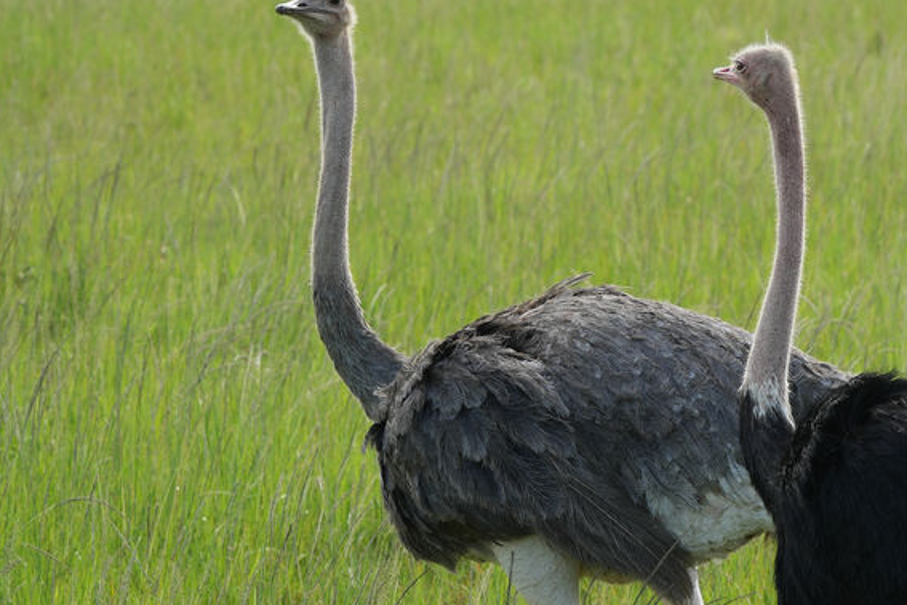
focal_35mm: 426
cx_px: 774
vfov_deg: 3.2
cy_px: 364
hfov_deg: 4.8
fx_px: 10732
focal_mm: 151
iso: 125
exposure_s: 1/160
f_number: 6.3
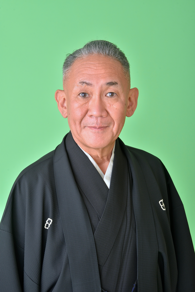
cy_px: 146
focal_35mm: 82
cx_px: 98
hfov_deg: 16.7
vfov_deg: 24.8
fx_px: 666
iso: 400
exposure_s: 1/160
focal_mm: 82
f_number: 16
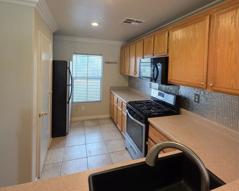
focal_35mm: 17
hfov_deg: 89.6
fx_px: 120
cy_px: 70
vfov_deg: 75.4
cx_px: 119
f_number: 1.9
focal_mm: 2.2
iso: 250
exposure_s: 1/60
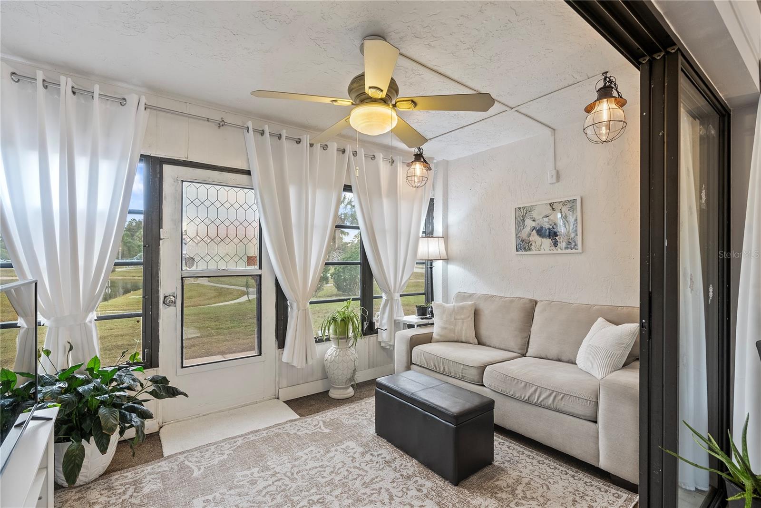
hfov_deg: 96.7
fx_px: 338
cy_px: 254
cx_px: 380
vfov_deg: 73.8
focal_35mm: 16
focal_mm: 16
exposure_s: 1/2.5
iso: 400
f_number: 8
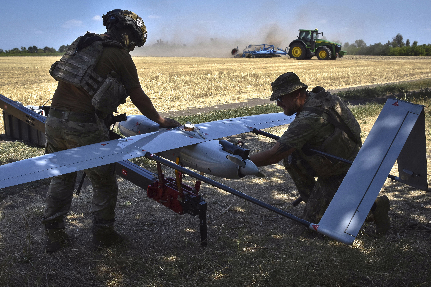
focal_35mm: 36
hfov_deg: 53.1
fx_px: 431
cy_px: 144
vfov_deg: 36.9
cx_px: 216
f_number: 6.3
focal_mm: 24
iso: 400
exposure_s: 1/2000
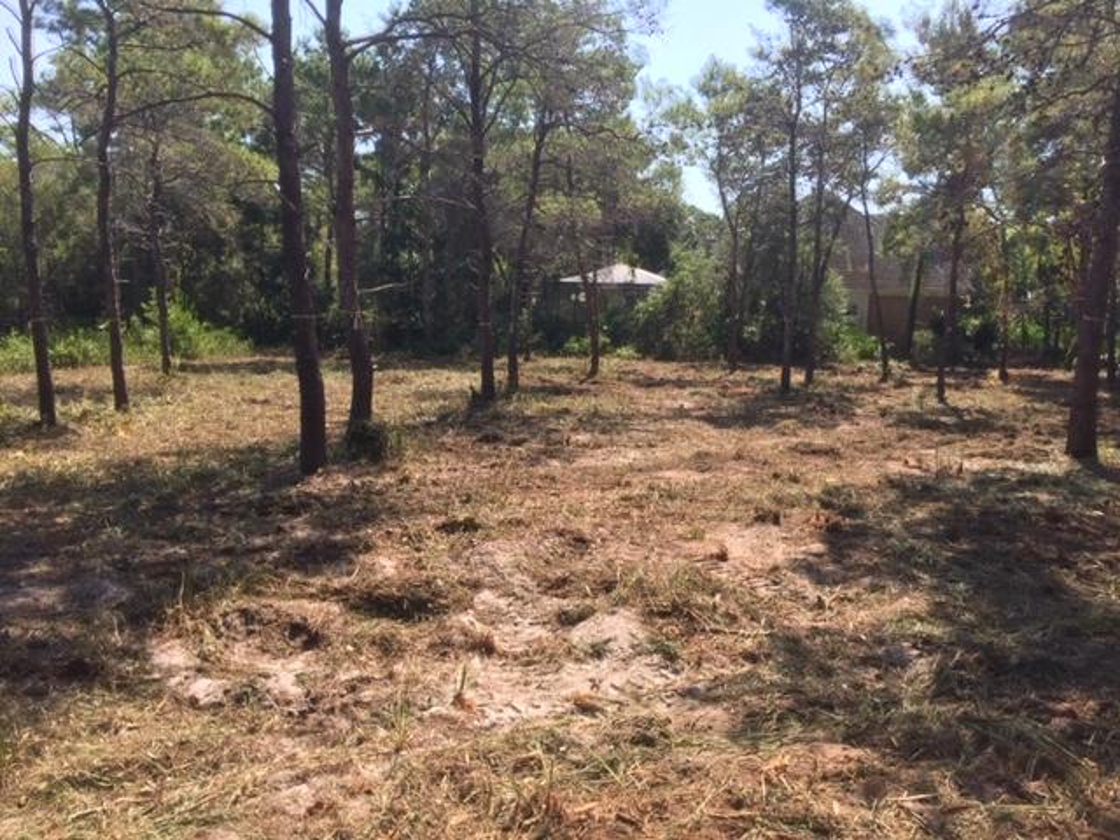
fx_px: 938
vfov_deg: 48.2
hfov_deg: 61.7
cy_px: 420
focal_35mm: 29
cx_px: 560
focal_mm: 4.15
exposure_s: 1/775
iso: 32
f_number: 2.2
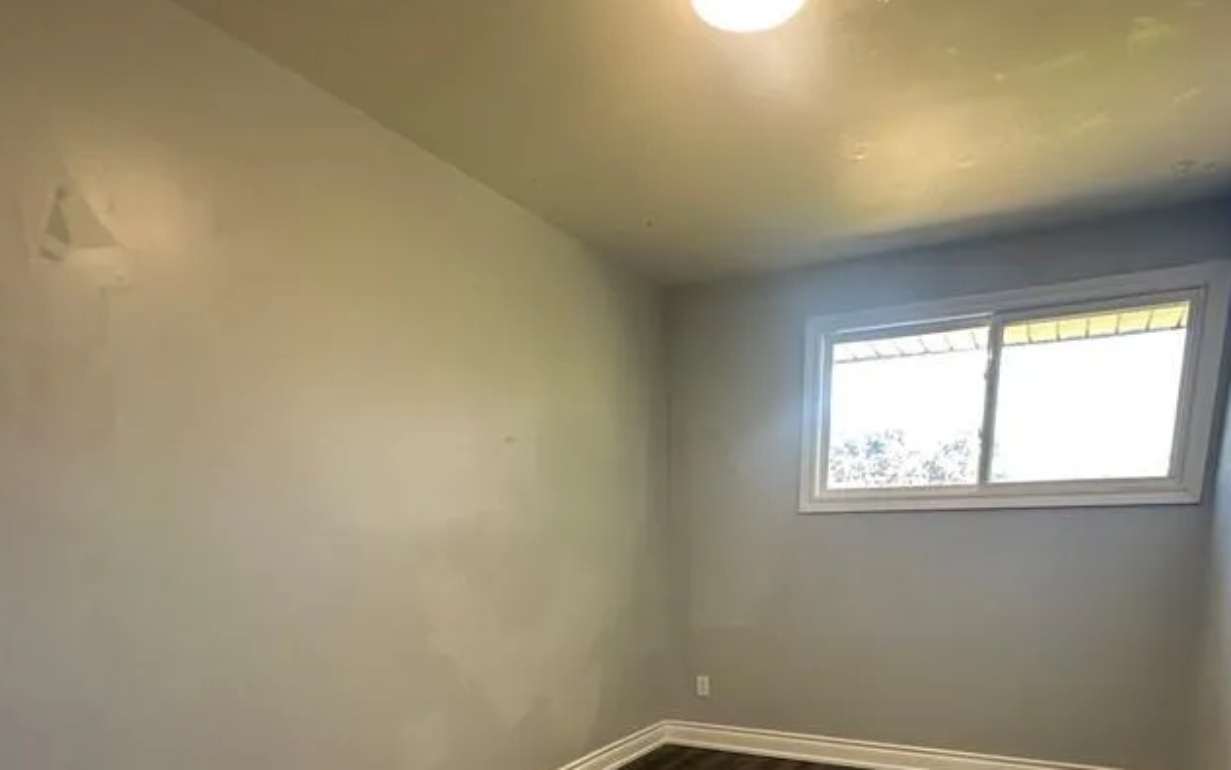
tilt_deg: -12.8
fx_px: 805
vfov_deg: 45.2
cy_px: 723
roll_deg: +0.3
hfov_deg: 74.7
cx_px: 642
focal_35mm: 24
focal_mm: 2.22
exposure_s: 1/60
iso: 160
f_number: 2.2
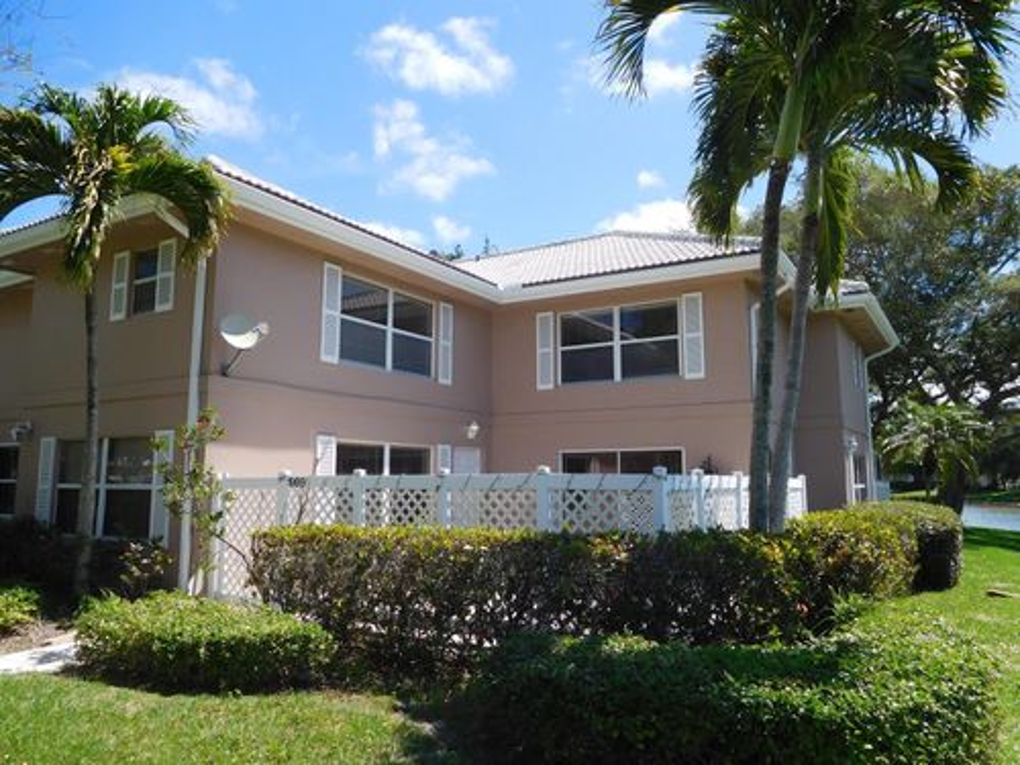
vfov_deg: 54.9
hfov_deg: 69.4
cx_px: 510
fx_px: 737
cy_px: 382
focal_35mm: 25
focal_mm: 4.5
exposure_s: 1/1000
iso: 125
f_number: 3.4
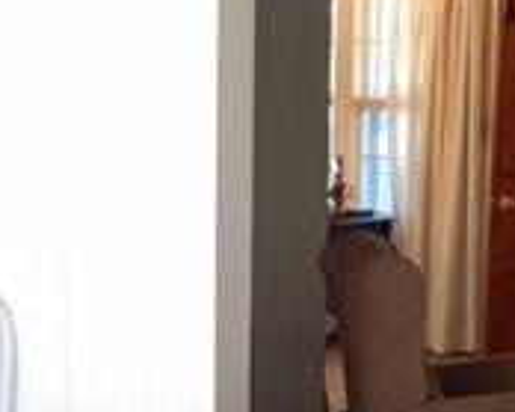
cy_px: 439
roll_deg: +0.1
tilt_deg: -12.9
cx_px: 41
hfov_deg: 18.1
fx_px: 1584
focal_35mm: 104
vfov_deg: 14.5
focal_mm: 4.15
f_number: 2.2
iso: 200
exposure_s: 1/30
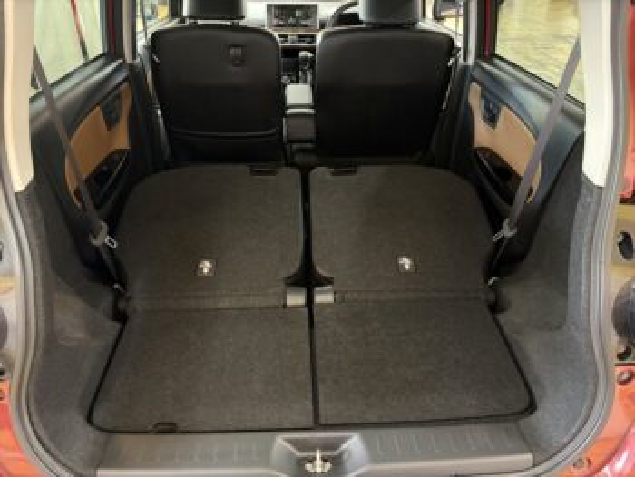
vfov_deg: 53.1
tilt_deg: -32.0
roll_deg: -0.5
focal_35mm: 26
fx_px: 477
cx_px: 318
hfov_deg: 67.3
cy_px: 238
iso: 800
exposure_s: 1/25
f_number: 1.6
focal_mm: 5.96
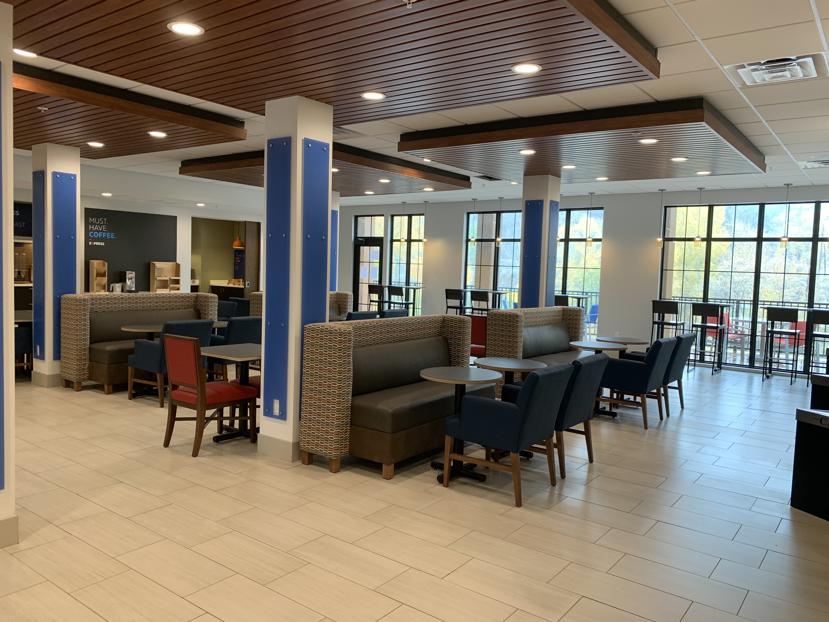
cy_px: 311
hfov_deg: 67.3
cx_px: 414
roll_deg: -2.9
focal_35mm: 26
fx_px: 623
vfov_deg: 53.1
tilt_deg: -2.8
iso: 80
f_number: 1.8
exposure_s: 1/60
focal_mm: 4.25
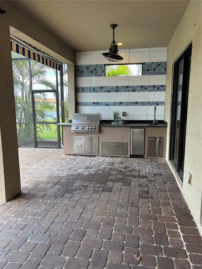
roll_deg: -0.4
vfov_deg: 67.3
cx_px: 101
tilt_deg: -8.7
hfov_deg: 53.1
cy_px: 134
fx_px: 202
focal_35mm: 26
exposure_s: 1/111
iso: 50
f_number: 1.6
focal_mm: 5.96
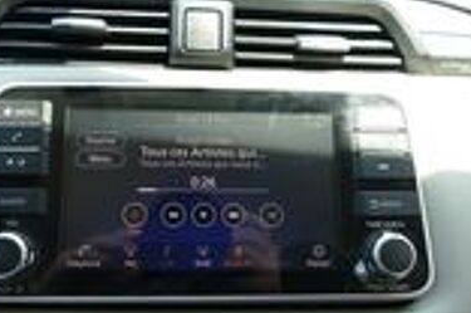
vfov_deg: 40.9
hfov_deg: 58.6
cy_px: 180
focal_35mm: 32
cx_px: 208
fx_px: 418
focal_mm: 9.17
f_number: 2.8
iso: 125
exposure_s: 1/100
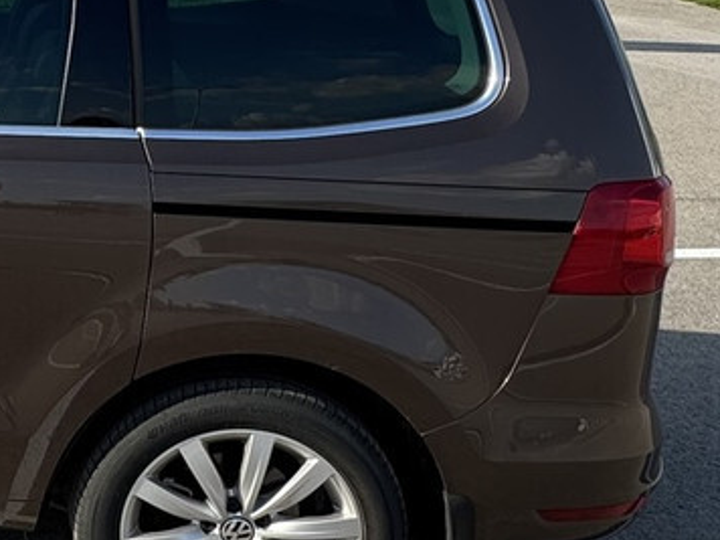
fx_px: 1310
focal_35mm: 63
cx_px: -251
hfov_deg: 25.7
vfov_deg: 23.1
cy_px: 154
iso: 50
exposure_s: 1/763
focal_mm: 2.22
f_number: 2.2
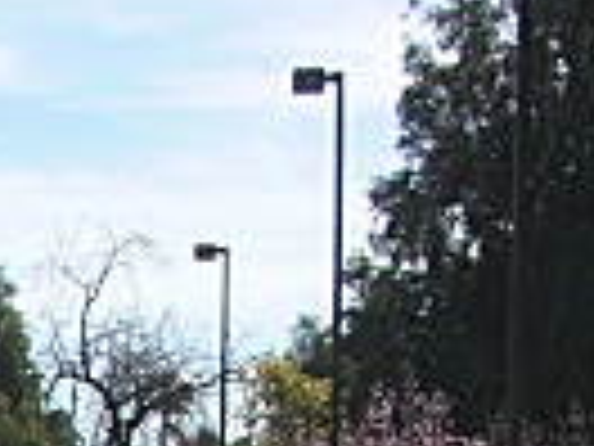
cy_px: 1059
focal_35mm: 175
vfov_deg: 7.9
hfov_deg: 10.6
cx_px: -459
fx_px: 3003
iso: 50
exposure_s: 1/160
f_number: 7.9
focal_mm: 6.3
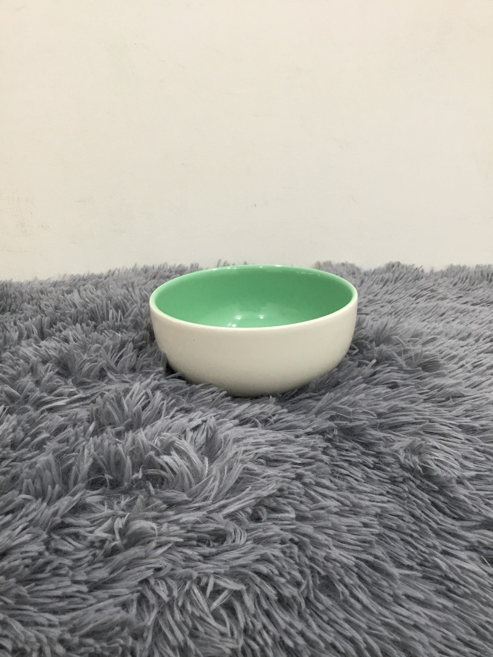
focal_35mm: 31
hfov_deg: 45.4
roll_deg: +1.7
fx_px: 589
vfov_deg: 58.4
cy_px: 328
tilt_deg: -19.9
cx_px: 246
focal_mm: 3.3
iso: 125
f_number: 2.4
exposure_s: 1/33
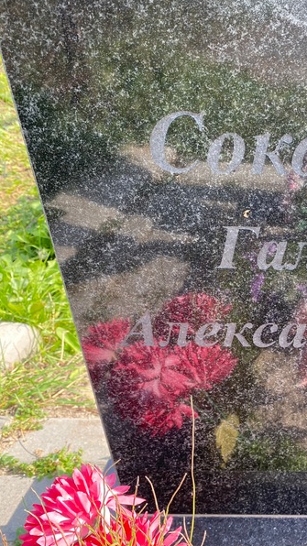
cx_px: 346
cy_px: 273
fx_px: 550
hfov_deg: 28.1
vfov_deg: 52.8
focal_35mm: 38
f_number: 1.8
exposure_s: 1/268
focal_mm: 4.25
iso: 32
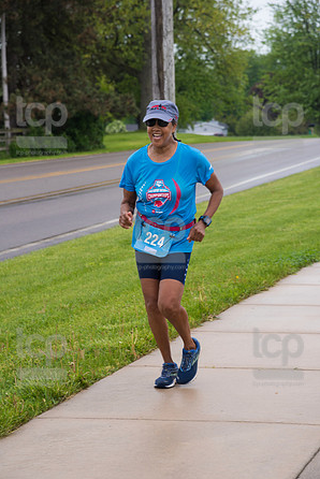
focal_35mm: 121
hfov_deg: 11.3
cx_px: 160
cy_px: 241
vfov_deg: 16.9
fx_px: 1611
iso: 200
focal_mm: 120
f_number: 6.3
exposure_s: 1/320
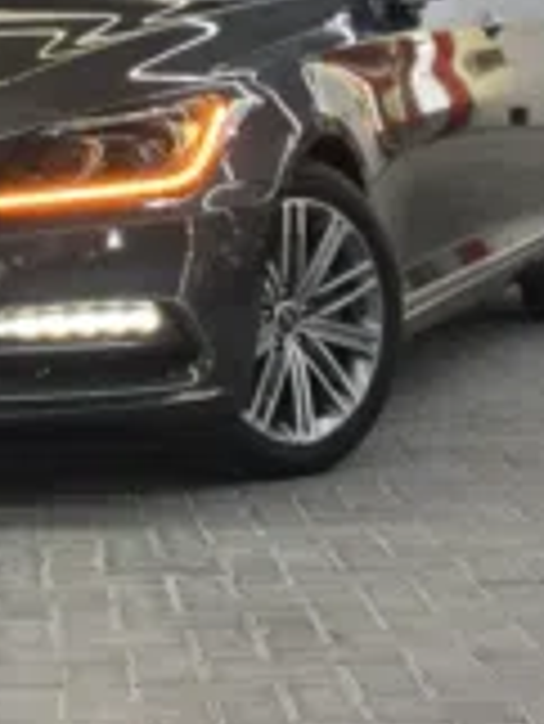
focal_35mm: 119
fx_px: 2490
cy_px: 90
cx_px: 27
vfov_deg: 16.4
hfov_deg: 12.3
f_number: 1.78
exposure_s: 1/100
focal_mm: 6.86
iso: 125
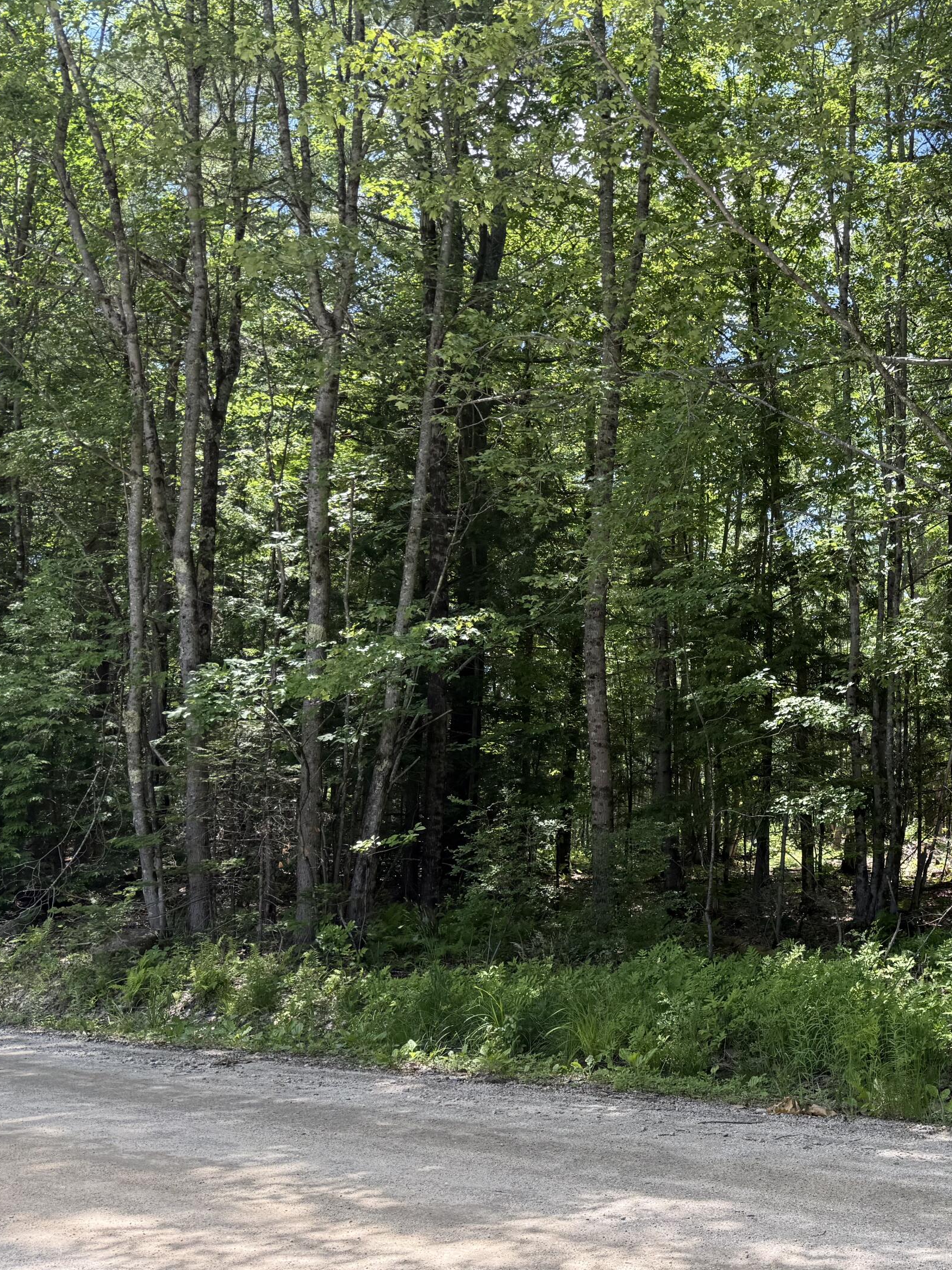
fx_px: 1247
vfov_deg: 53.9
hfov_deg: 38.8
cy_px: 669
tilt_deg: +6.6
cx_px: 864
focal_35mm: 34
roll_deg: +0.0
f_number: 1.78
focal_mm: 6.76
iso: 80
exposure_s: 1/943
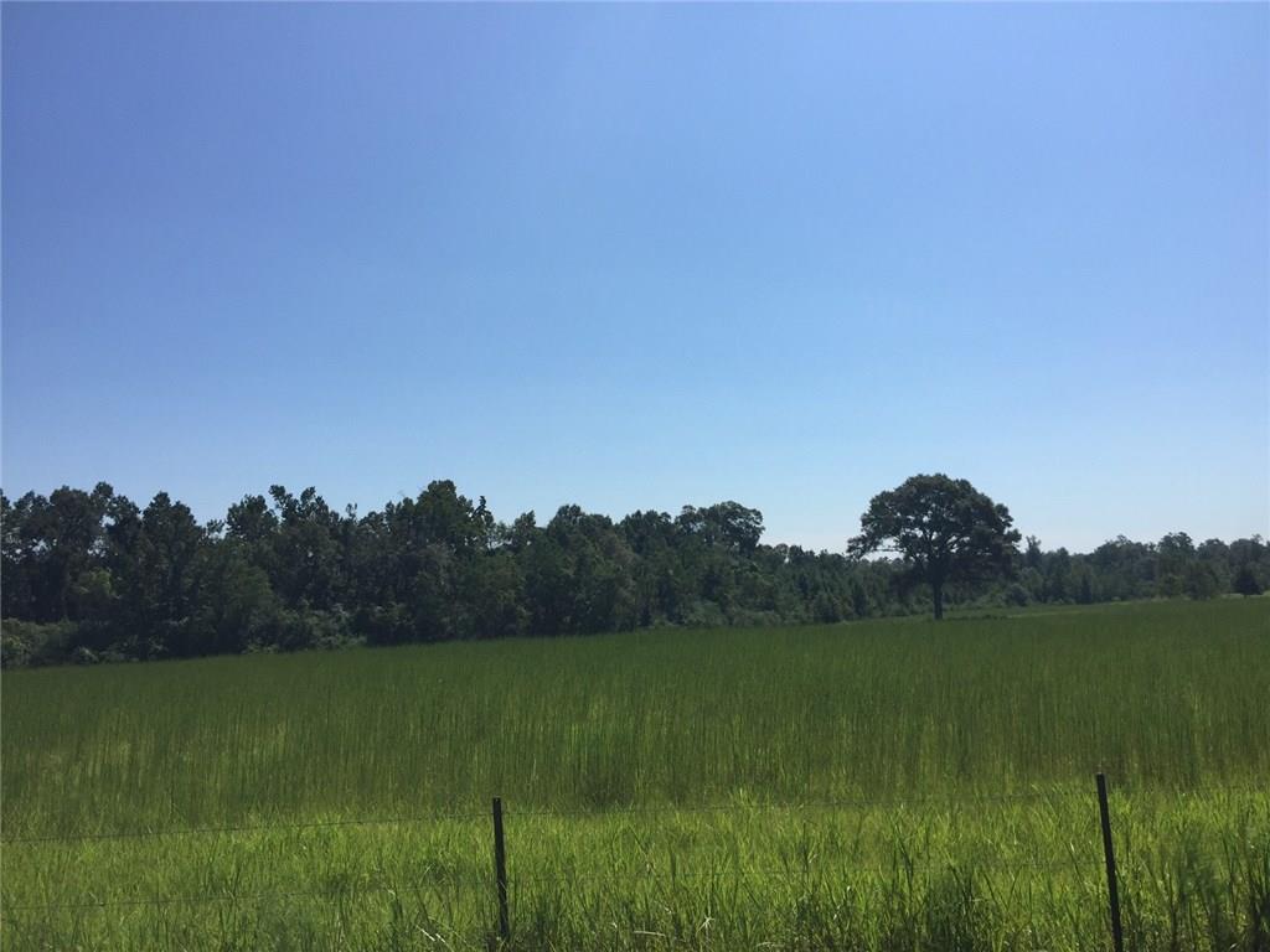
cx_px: 635
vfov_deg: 48.2
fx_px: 1064
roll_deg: -1.3
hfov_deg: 61.7
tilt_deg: +6.6
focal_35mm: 29
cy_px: 476
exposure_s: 1/3300
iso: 32
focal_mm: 4.15
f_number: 2.2
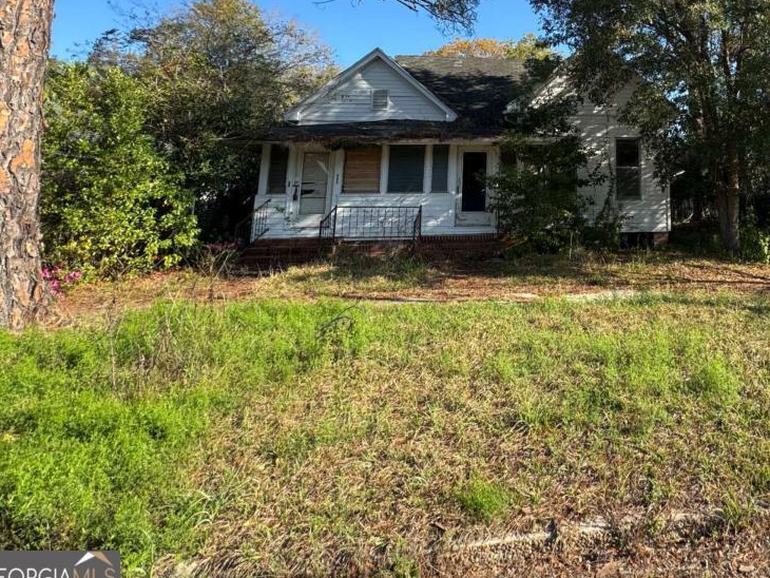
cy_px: 123
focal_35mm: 23
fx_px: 512
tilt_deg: +8.5
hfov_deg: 67.4
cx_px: 610
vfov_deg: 55.2
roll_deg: -0.2
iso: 40
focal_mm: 2.22
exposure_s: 1/409
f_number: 2.2
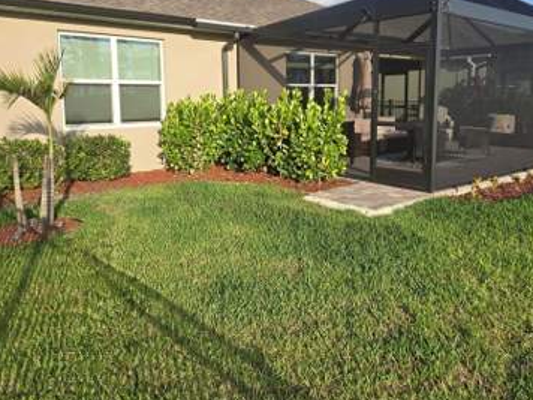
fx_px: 477
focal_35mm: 31
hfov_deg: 58.3
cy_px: 151
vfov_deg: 45.1
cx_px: 281
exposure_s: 1/2921
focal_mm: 5.4
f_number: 1.8
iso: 64
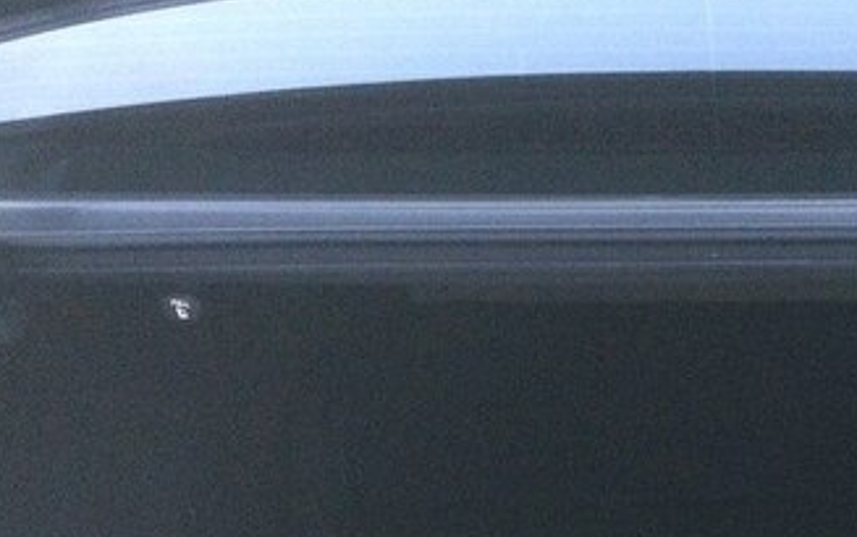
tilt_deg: -31.5
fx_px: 1449
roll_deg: +0.0
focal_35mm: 62
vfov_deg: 19.8
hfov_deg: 32.1
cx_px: 684
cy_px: 630
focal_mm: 4.15
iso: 320
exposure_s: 1/25
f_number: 2.2
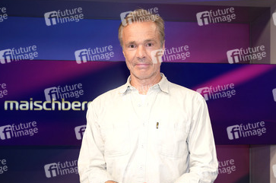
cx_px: 150
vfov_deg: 32.4
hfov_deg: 47.4
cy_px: 112
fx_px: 314
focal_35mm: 41
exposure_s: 1/160
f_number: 5
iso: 2000
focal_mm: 33
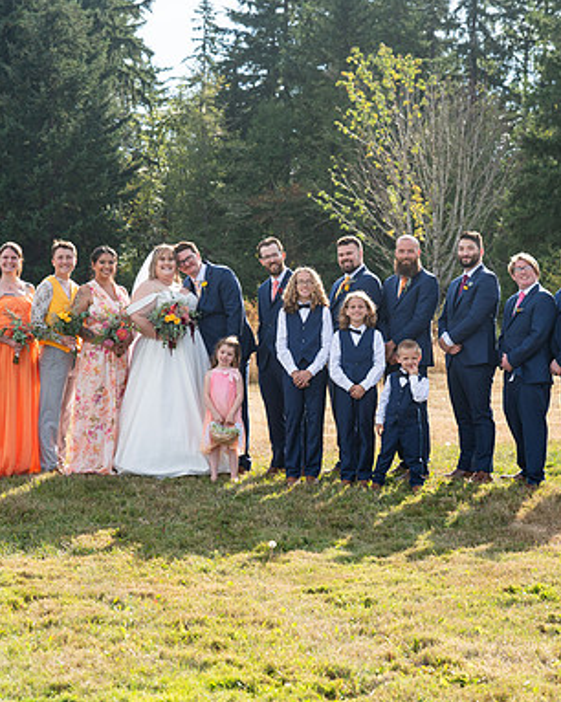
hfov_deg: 16.9
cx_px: 262
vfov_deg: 21.0
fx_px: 1890
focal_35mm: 91
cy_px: 351
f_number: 5
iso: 250
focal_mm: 64
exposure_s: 1/800
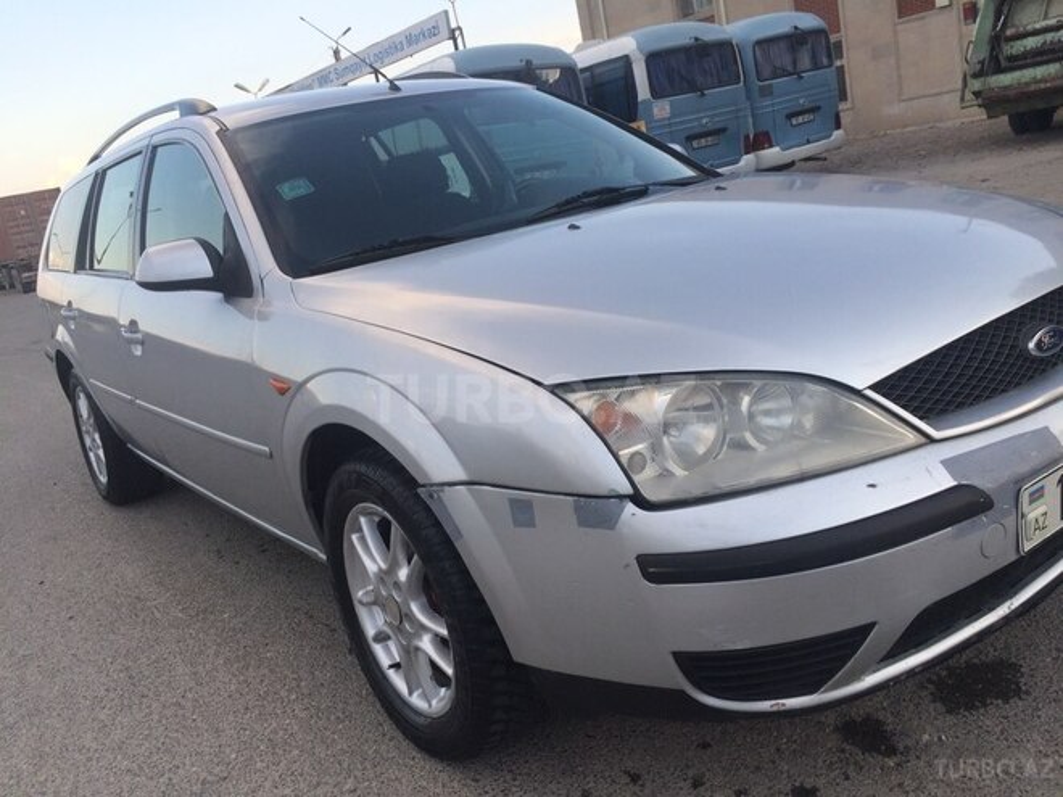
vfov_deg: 48.2
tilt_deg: -14.4
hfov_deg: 61.7
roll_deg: +11.3
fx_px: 891
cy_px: 398
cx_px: 532
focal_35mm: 29
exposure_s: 1/243
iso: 32
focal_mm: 4.15
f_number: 2.2
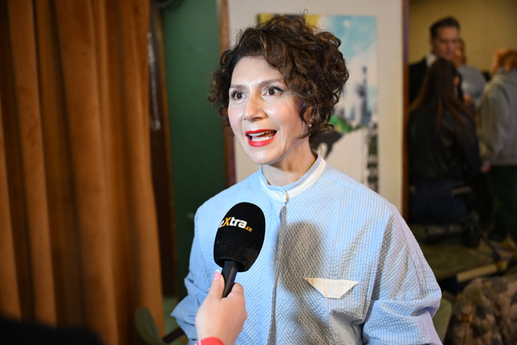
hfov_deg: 54.4
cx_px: 258
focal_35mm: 35
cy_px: 172
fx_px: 503
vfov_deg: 37.9
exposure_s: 1/250
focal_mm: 35
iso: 5000
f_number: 2.8
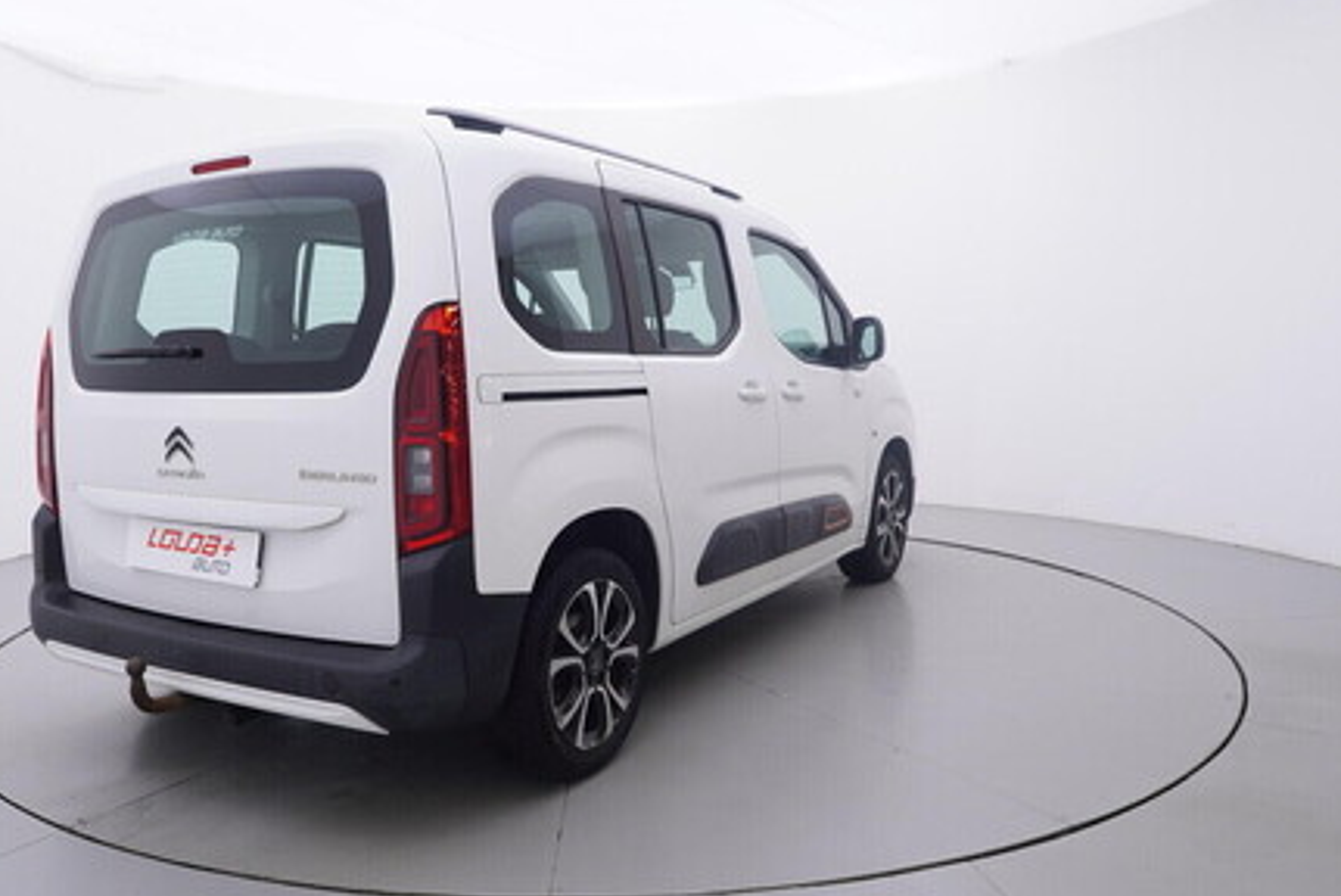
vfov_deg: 45.5
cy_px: 471
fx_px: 1067
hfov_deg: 64.1
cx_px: 596
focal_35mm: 29
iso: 200
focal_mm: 15
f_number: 5
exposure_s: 1/80
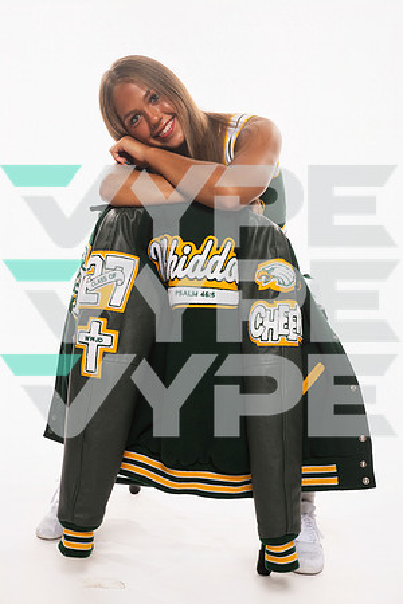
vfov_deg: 36.2
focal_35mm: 55
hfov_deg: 24.6
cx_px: 202
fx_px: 923
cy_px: 302
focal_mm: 55
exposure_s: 1/400
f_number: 7.1
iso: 640
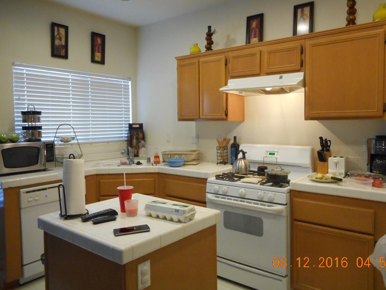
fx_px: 301
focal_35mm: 27
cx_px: 206
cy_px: 136
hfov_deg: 65.3
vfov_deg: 51.3
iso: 400
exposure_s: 1/25
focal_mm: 4.5
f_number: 3.7
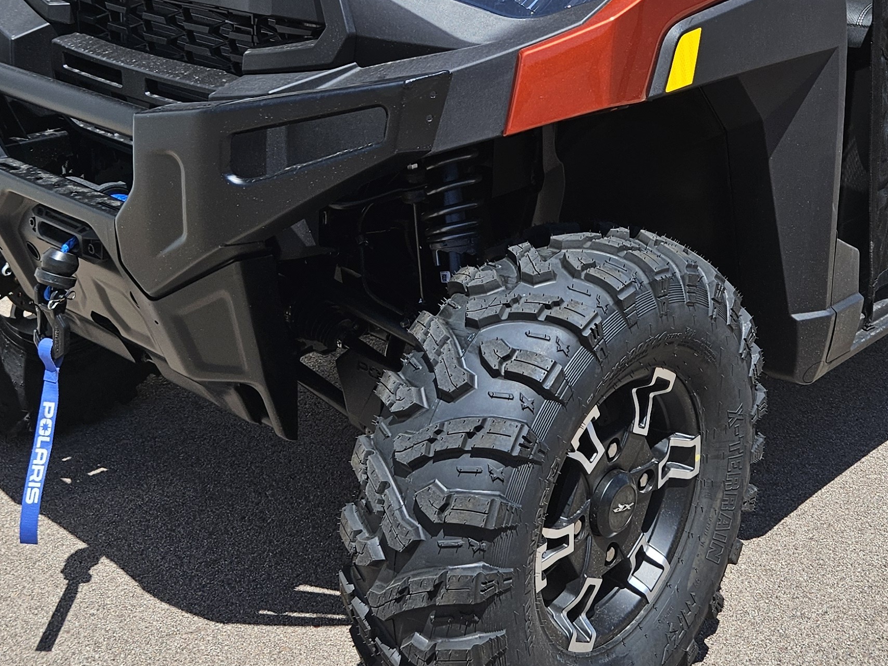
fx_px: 1385
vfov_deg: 26.2
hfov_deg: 35.5
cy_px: 69
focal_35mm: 54
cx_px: 466
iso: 25
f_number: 1.8
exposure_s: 1/2140
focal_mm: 5.4
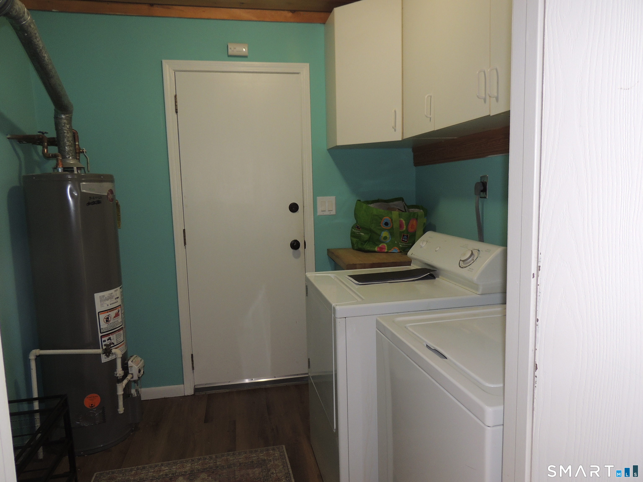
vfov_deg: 56.8
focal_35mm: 24
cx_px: 322
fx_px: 446
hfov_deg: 71.6
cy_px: 241
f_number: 3
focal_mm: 4.3
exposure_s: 1/30
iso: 200
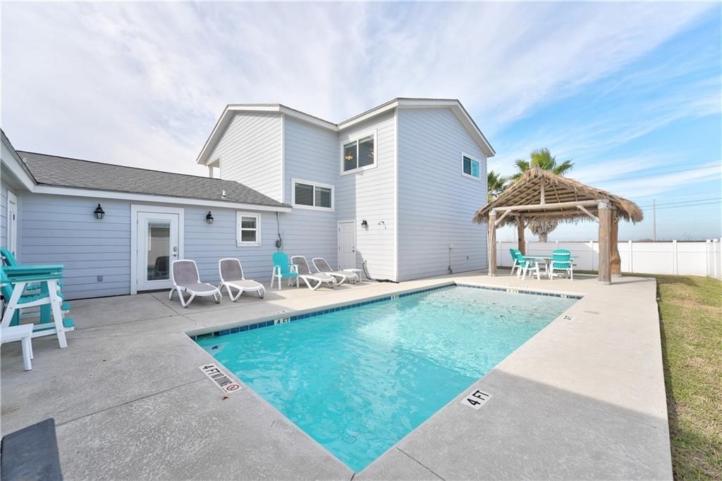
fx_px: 281
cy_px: 240
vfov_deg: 81.2
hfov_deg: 104.2
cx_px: 361
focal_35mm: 14
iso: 320
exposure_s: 1/250
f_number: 8
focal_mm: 14
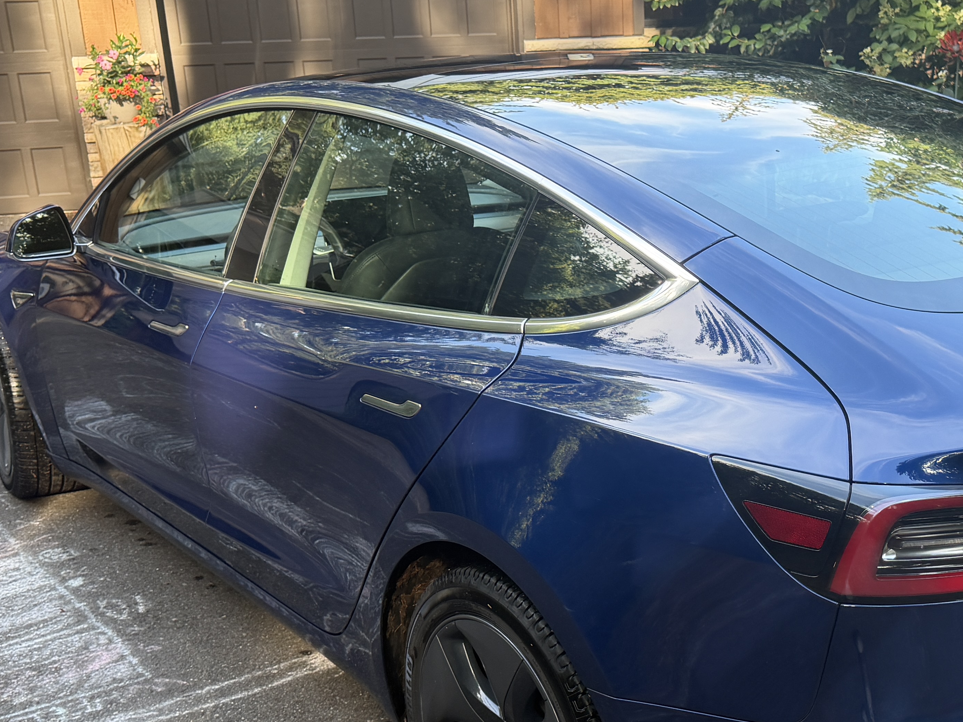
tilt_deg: -19.5
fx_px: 1363
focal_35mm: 49
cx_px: 660
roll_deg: +3.0
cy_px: 471
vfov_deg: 29.5
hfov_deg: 38.4
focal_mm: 6.76
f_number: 1.78
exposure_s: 1/199
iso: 125
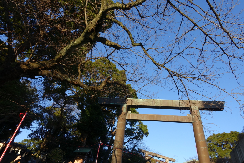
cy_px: 82
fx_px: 163
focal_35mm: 24
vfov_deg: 53.1
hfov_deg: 73.7
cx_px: 122
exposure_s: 1/200
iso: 125
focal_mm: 8.8
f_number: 5.6
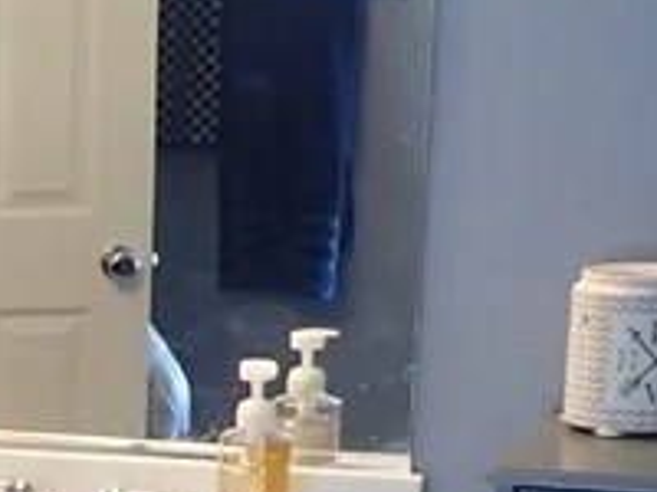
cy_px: 541
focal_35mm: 128
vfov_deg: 11.4
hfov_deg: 12.5
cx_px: -854
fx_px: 2429
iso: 200
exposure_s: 1/30
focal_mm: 4.5
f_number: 2
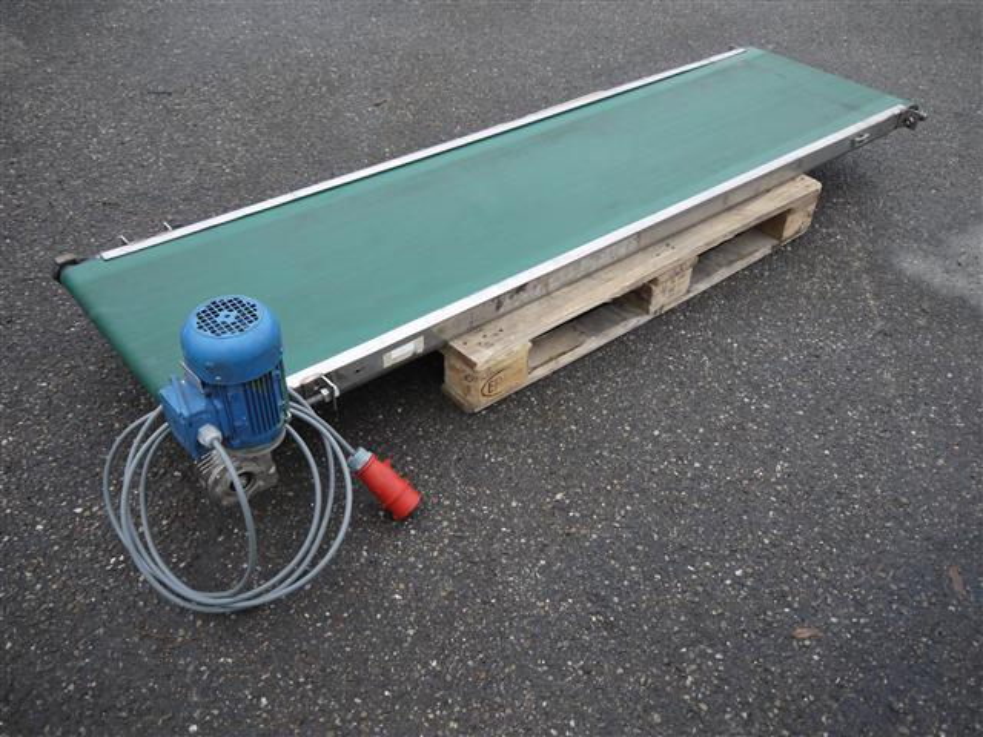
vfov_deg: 44.2
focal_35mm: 32
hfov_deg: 56.8
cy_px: 368
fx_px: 909
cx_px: 492
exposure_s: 1/50
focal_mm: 16
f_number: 3.8
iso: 400
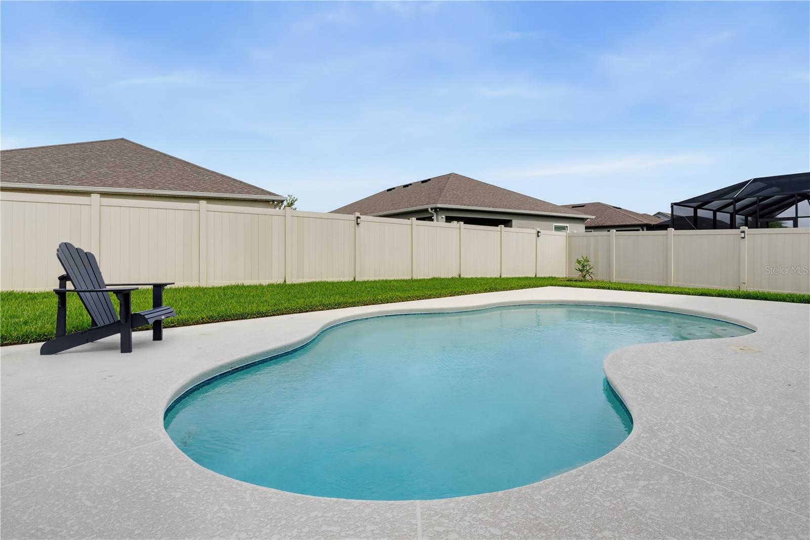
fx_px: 416
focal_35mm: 18
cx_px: 405
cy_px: 270
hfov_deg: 88.4
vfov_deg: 65.9
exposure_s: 1/6400
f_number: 13
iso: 1600
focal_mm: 18.5
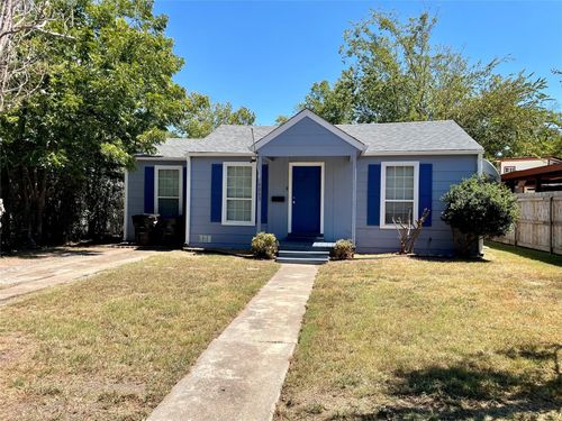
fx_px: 422
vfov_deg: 53.1
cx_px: 281
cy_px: 210
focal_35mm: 26
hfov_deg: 67.3
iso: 32
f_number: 1.6
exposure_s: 1/2132
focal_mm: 4.2
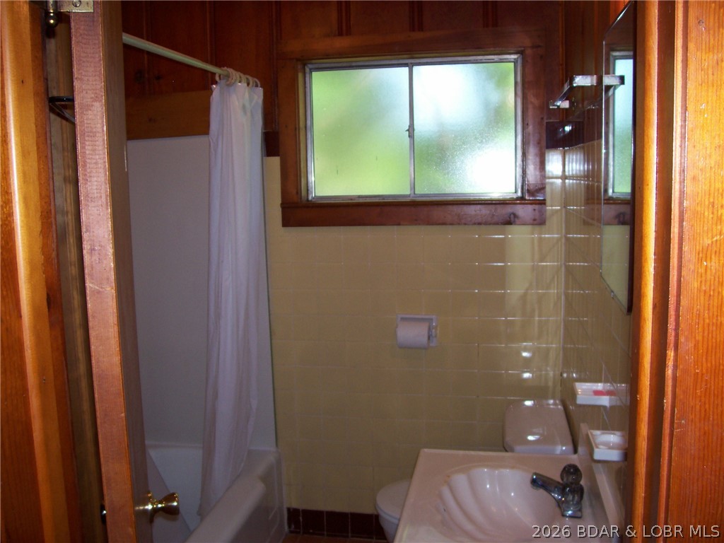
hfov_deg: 54.0
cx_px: 362
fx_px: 711
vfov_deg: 41.8
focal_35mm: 34
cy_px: 272
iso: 80
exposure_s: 1/64
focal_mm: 5.6
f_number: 2.7
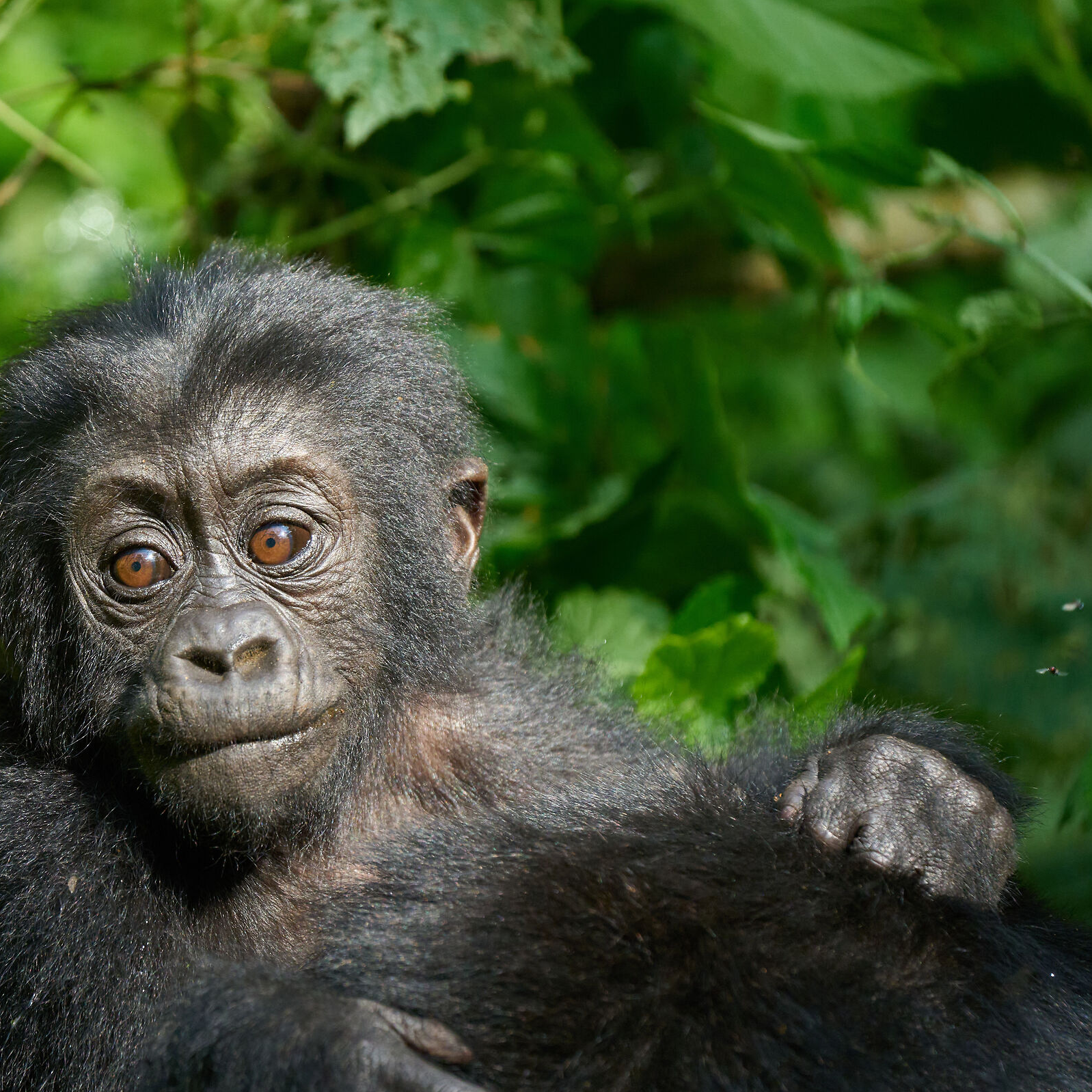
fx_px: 13669
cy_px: 546
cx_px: 335
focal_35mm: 383
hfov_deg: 4.6
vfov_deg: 4.6
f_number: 6.3
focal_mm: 300
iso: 5000
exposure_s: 1/2000
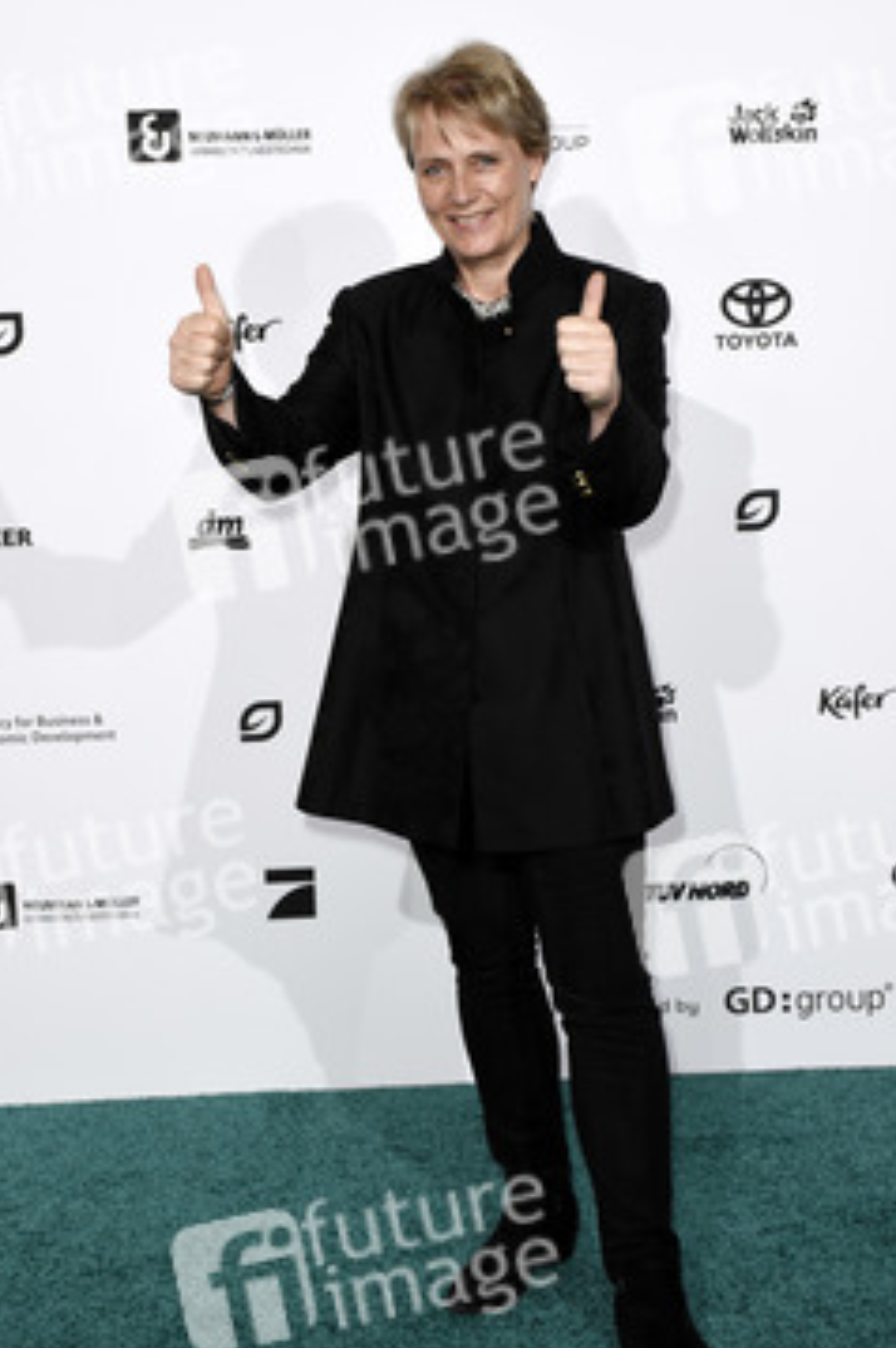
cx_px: 474
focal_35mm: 57
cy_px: 700
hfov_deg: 23.7
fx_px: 2132
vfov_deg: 35.1
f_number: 6.3
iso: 800
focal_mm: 34
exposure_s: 1/125
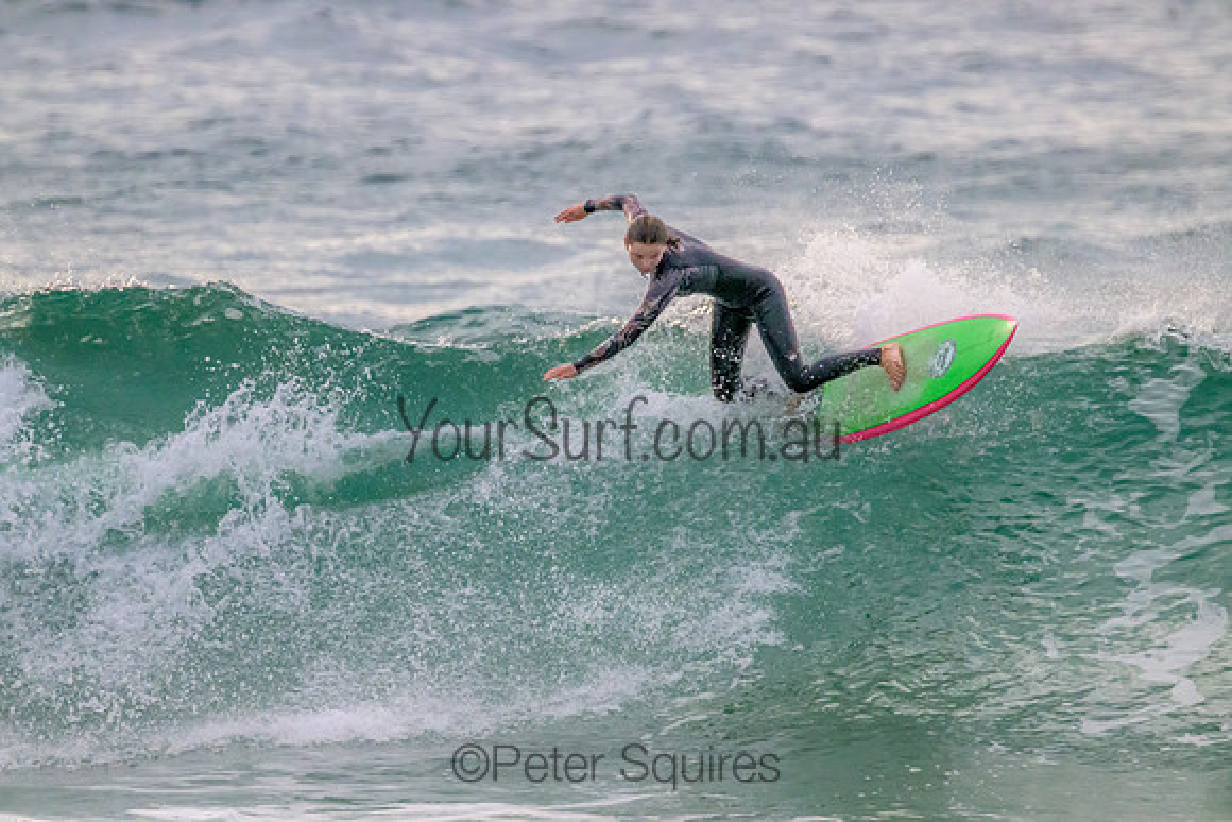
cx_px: 616
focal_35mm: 800
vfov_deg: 1.7
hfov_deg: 2.6
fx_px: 27383
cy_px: 411
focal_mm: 800
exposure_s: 1/2000
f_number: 11
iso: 12800
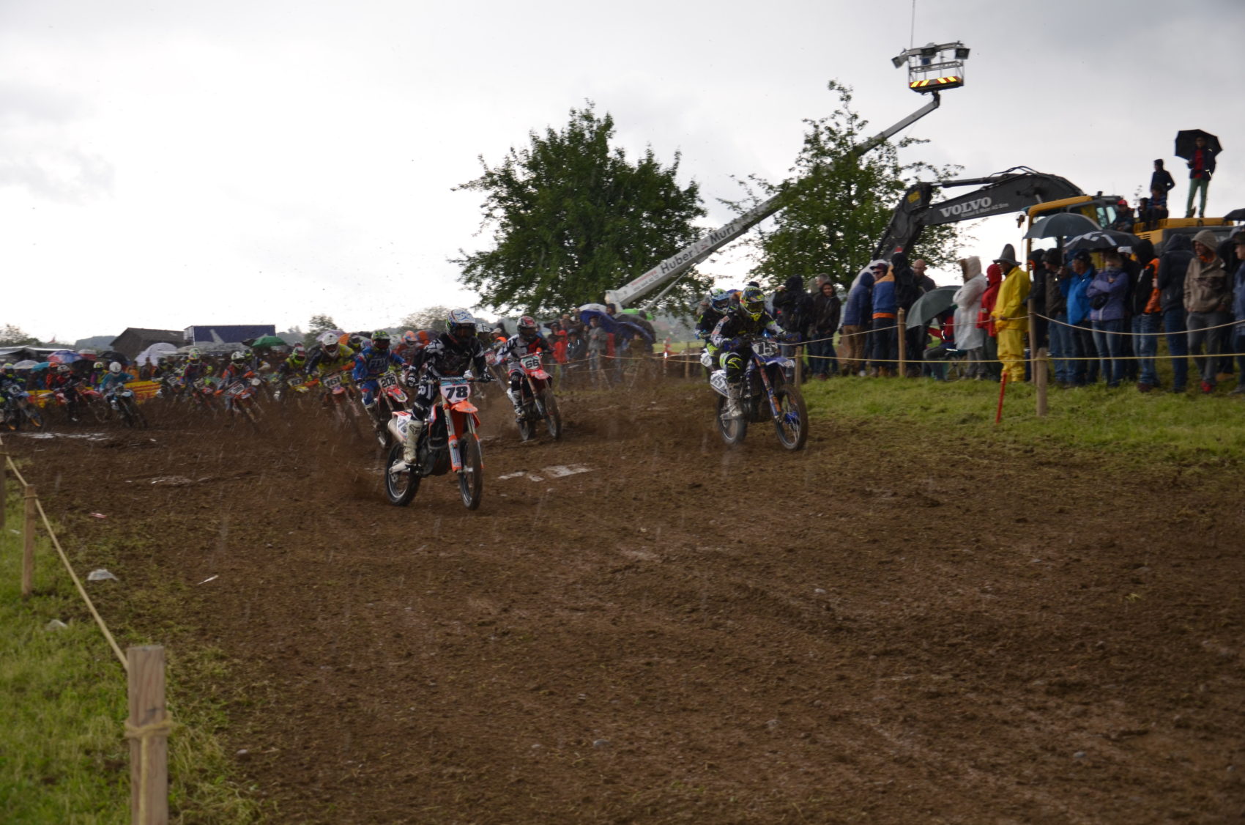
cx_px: 622
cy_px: 412
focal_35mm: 48
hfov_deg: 41.2
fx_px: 1657
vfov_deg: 28.0
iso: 160
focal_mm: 32
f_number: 4.2
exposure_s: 1/250
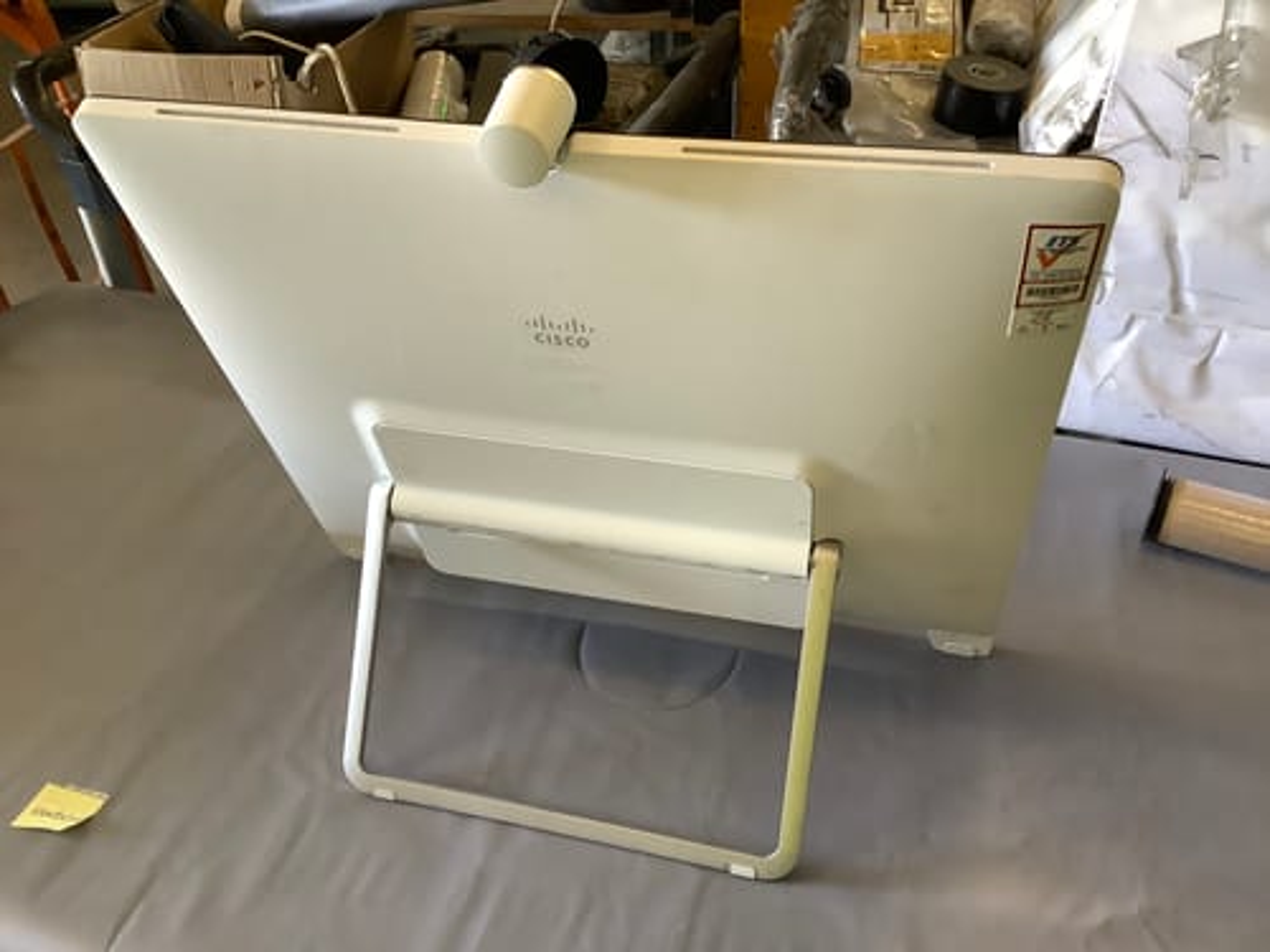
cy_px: 476
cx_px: 635
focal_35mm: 31
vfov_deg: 45.4
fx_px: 1137
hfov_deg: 58.4
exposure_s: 1/50
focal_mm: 3.3
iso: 160
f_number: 2.4
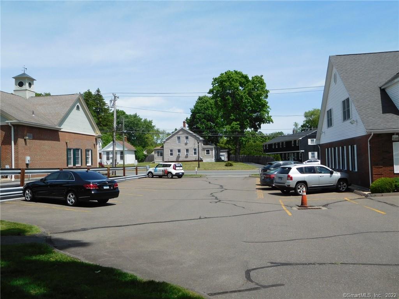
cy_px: 150
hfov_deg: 56.8
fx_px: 369
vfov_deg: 44.2
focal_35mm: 32
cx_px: 200
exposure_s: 1/400
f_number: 7.2
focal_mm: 5.7
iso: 125
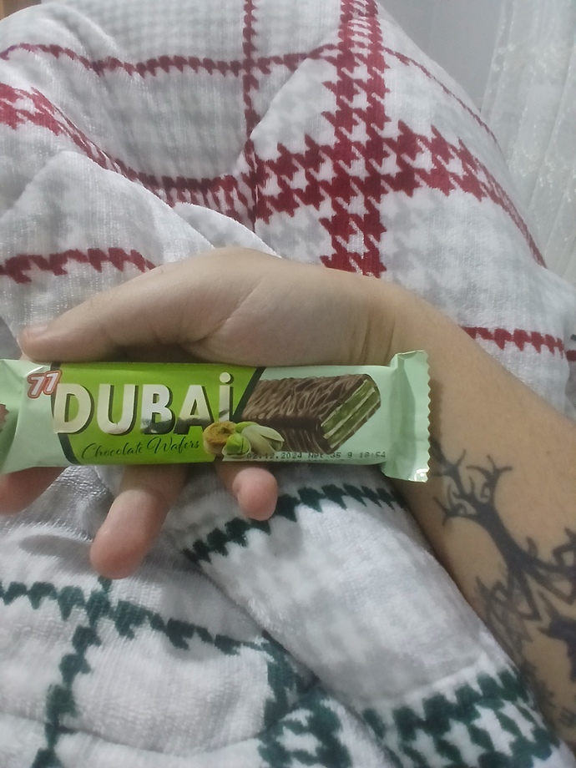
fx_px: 377
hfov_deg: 74.7
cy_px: 384
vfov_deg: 91.0
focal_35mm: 17
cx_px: 288
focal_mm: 1.4
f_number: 2.2
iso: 400
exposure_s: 1/25
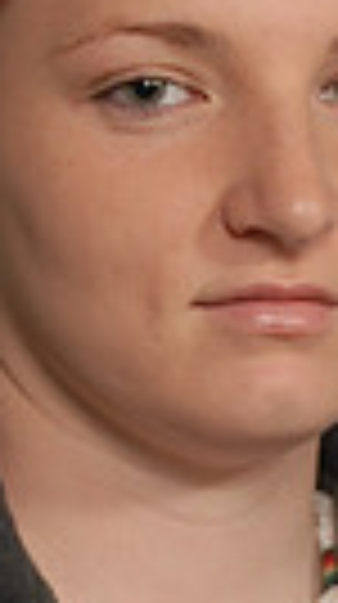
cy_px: 716
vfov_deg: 5.4
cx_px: 185
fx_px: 6334
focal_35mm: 396
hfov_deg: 3.1
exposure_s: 1/125
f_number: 5.6
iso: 100
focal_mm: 58
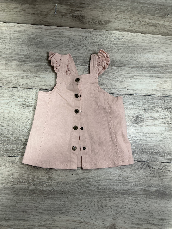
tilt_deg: -83.6
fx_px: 192
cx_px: 86
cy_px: 114
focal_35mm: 29
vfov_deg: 61.7
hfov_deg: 48.2
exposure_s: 1/50
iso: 40
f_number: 1.8
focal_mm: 3
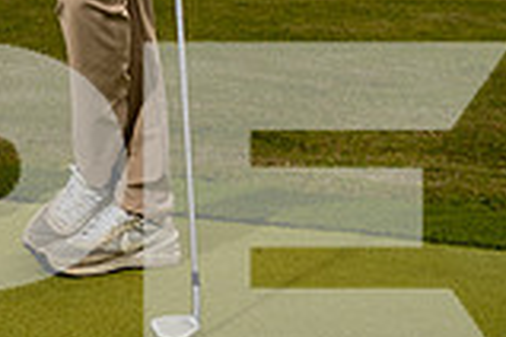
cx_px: -290
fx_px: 1743
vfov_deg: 10.7
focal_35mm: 124
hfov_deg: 15.1
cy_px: -173
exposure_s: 1/250
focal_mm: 34
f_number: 8
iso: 250
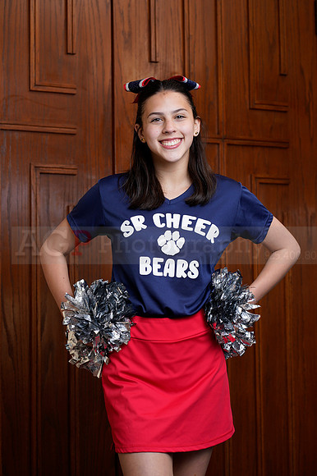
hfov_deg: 16.1
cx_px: 158
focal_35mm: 85
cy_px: 238
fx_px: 1124
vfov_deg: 23.9
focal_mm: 85
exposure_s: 1/250
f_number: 5.6
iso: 200
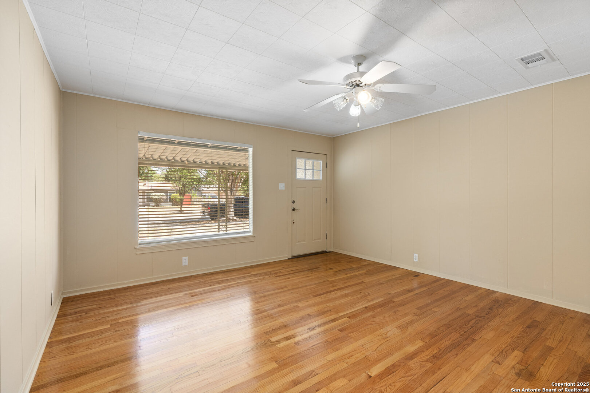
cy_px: 196
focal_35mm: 16
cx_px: 295
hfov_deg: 96.7
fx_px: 262
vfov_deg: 73.7
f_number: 7.1
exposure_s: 1/6
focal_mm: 16
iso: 320
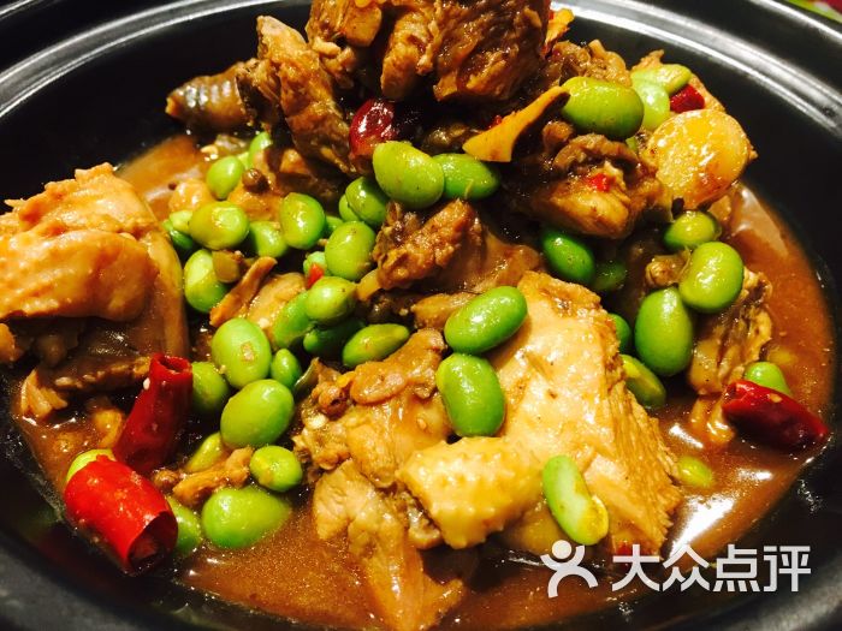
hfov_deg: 61.7
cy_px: 316
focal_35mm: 29
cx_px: 421
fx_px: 705
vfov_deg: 48.2
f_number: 2.2
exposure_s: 1/33
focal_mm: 4.15
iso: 250
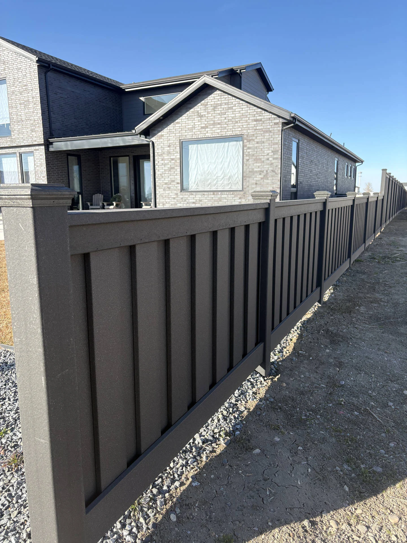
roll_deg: -0.2
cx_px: 204
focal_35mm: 26
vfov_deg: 67.3
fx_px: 408
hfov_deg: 53.1
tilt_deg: -9.7
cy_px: 272
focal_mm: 5.96
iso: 50
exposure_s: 1/1364
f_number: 1.6
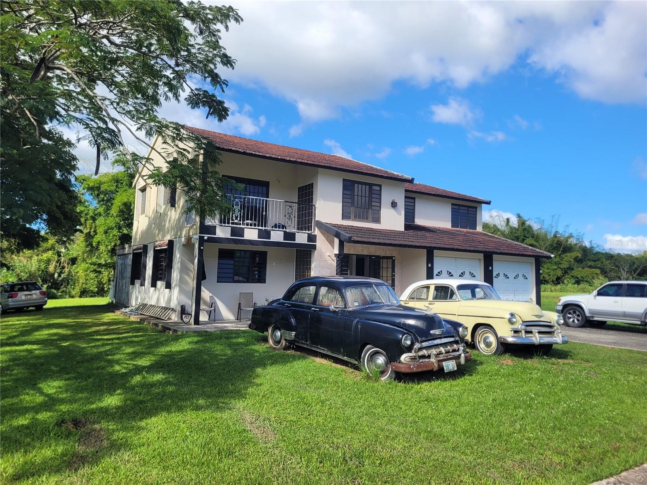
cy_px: 242
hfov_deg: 67.3
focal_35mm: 26
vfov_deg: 53.1
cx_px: 324
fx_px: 486
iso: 40
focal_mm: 5.4
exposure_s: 1/1681
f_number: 1.8
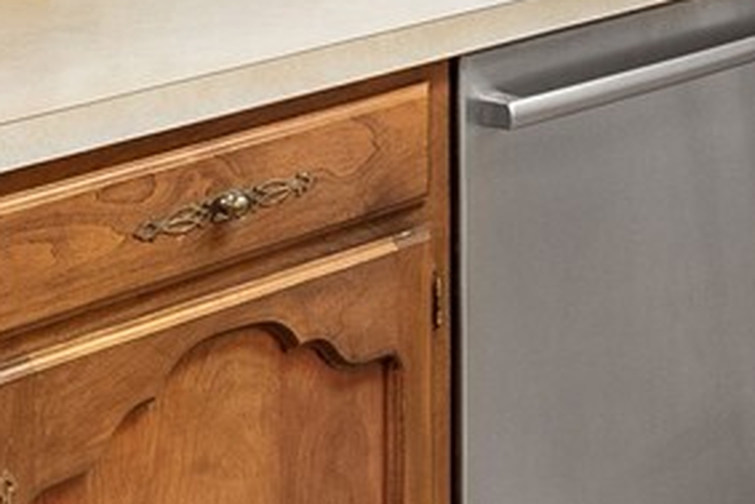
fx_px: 2140
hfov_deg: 17.9
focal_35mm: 102
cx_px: 1135
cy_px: -360
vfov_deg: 12.4
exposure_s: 1/6
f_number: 7.1
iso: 400
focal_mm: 17
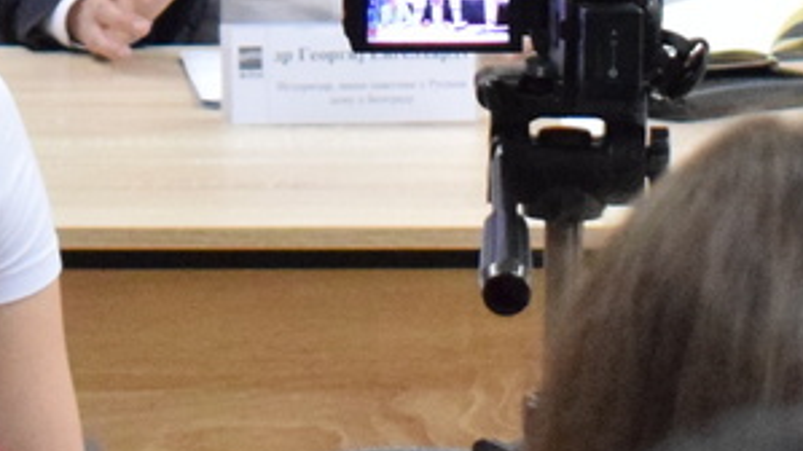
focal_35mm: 355
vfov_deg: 3.4
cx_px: 277
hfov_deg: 6.1
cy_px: -360
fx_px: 7549
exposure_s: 1/100
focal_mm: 45
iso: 3200
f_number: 5.6
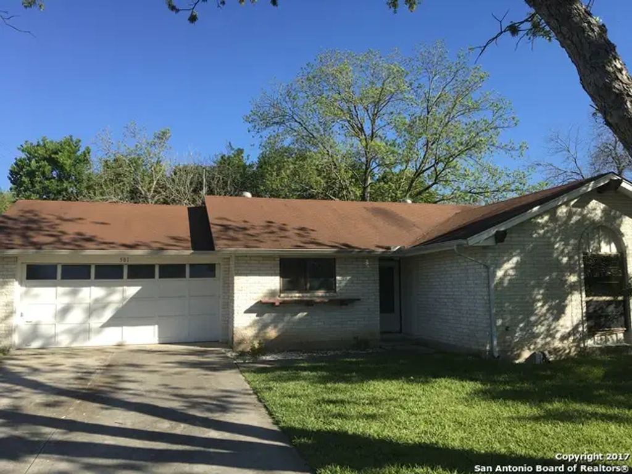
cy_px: 237
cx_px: 316
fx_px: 529
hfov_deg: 61.7
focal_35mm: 29
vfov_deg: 48.2
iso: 25
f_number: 2.2
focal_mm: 4.15
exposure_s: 1/962
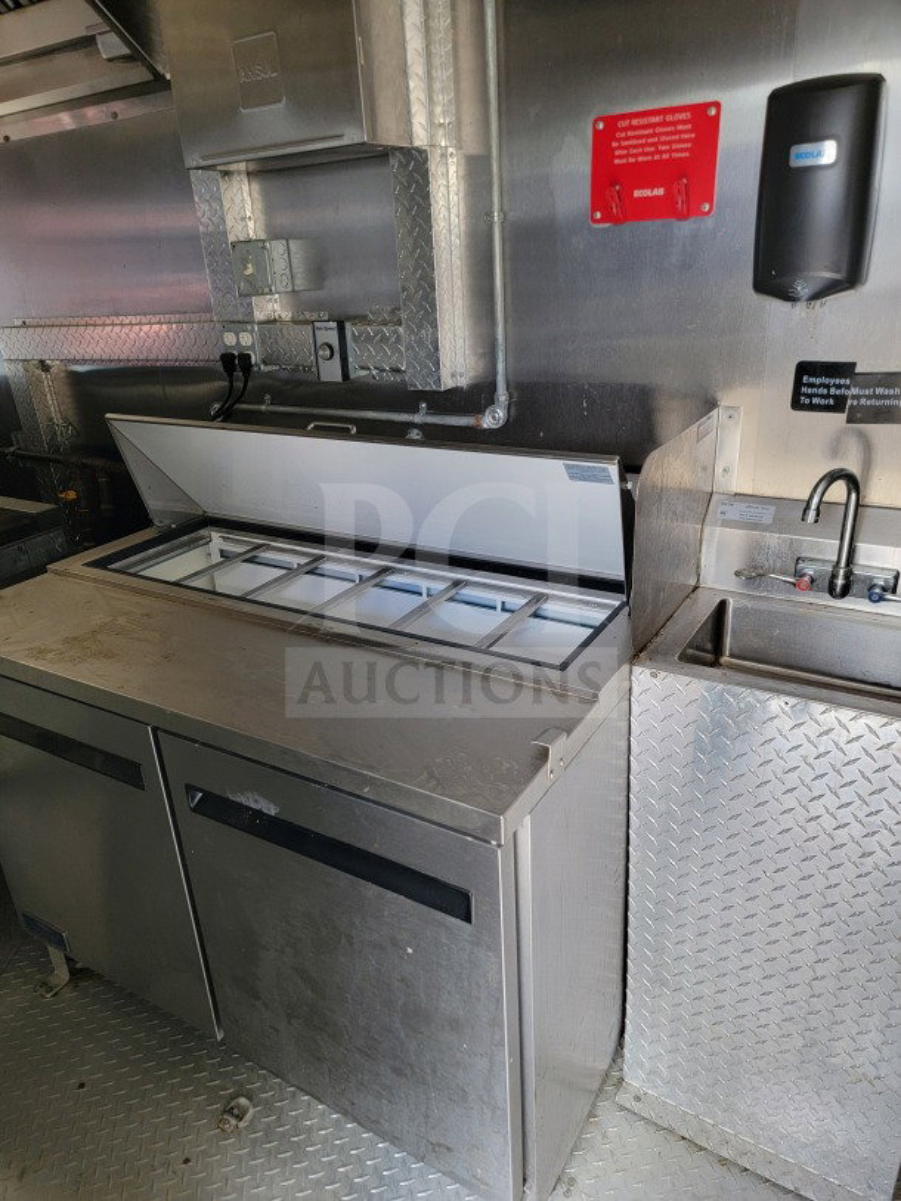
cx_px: 450
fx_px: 833
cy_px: 600
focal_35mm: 24
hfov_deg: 56.8
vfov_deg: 71.6
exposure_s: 1/120
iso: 250
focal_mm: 6.7
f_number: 1.8
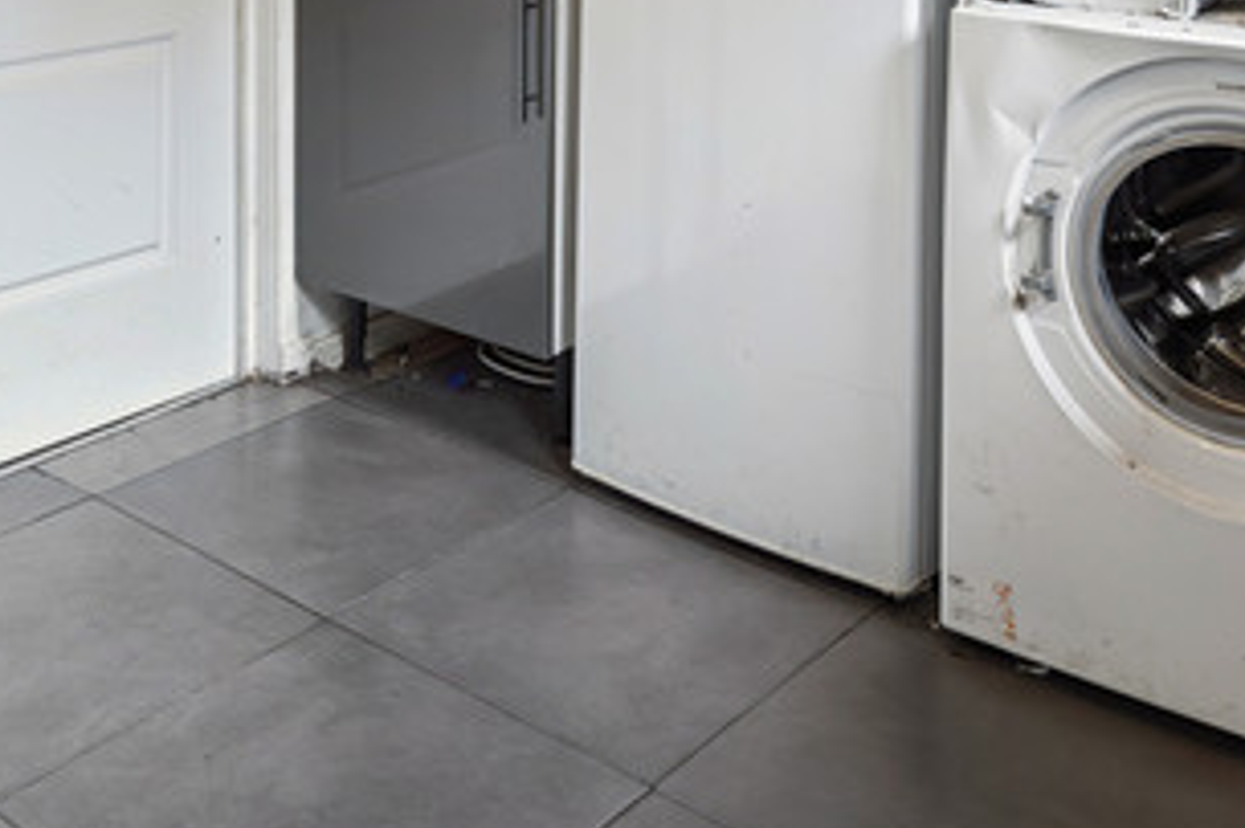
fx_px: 1624
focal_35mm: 47
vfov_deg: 25.3
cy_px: -202
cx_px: 433
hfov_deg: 41.5
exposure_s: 1/100
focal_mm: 14
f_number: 5
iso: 1600
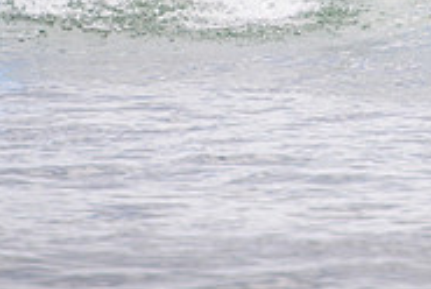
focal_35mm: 1721
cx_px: 469
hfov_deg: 1.2
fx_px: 20637
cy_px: -61
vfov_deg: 0.8
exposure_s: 1/2000
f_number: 5.6
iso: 250
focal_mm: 400
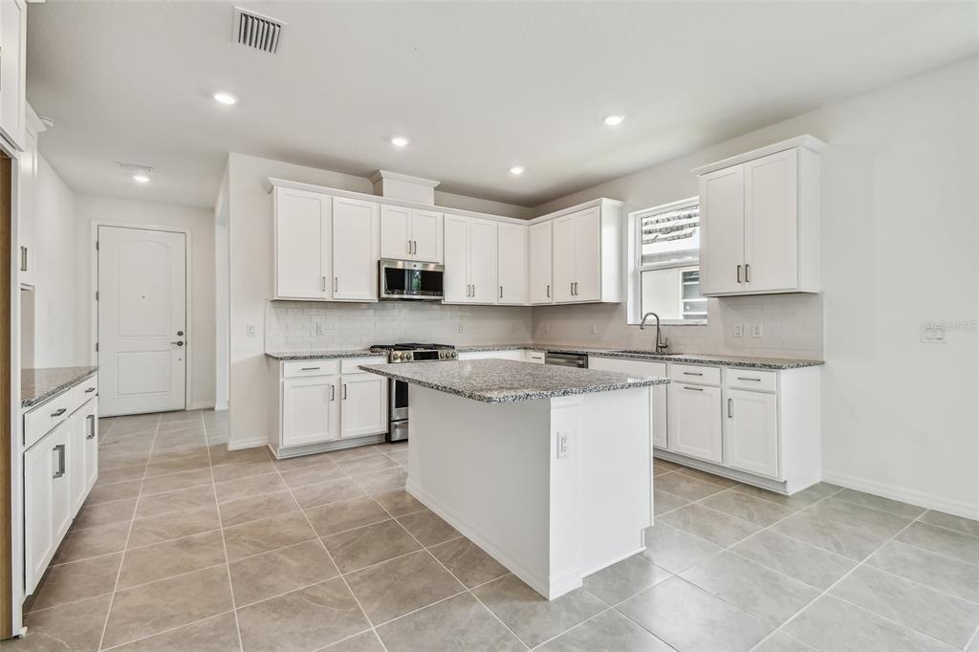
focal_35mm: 15
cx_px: 490
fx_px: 408
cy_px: 326
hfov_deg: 100.4
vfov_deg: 77.3
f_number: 7.1
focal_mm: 10
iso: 100
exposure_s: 1/25
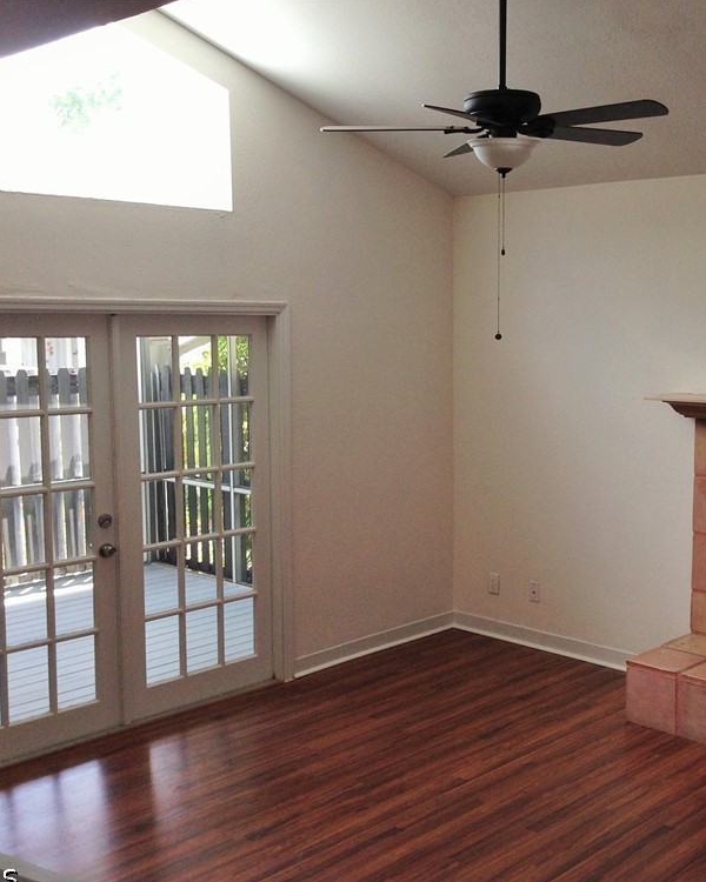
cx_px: 509
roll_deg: -0.2
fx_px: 1149
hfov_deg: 33.6
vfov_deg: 42.0
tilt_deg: -6.1
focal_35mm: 44
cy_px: 447
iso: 80
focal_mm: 4.12
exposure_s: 1/120
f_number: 2.4
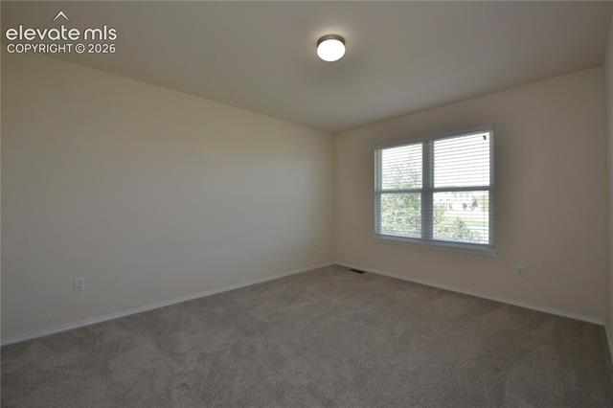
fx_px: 255
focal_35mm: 15
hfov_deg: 100.4
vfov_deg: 77.3
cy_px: 204
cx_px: 306
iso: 1250
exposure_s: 1/160
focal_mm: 15
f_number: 9
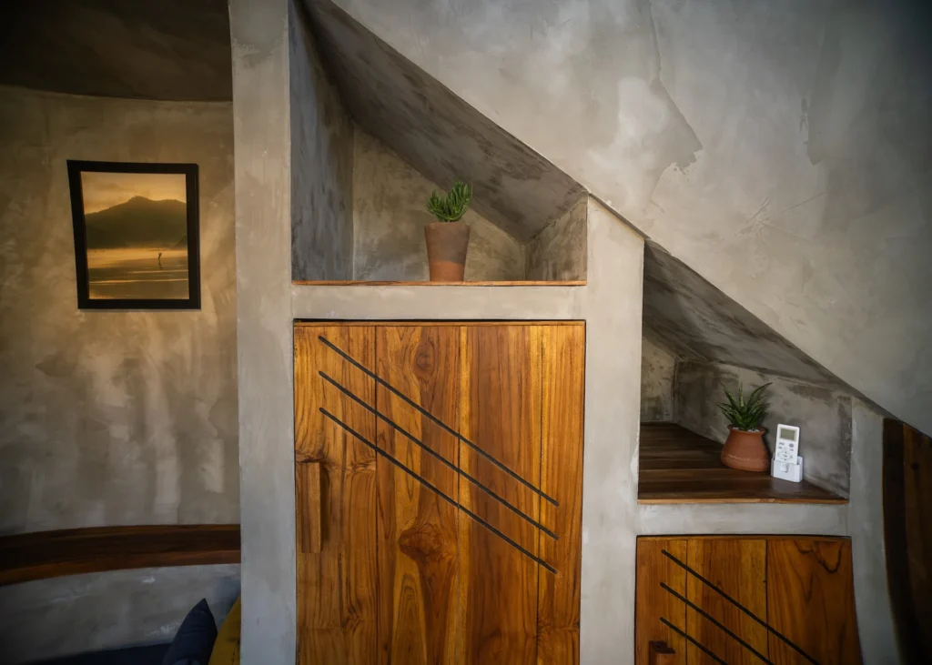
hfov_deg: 93.7
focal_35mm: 17
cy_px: 332
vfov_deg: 74.6
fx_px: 437
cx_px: 466
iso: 800
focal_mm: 15
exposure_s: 1/80
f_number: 5.6
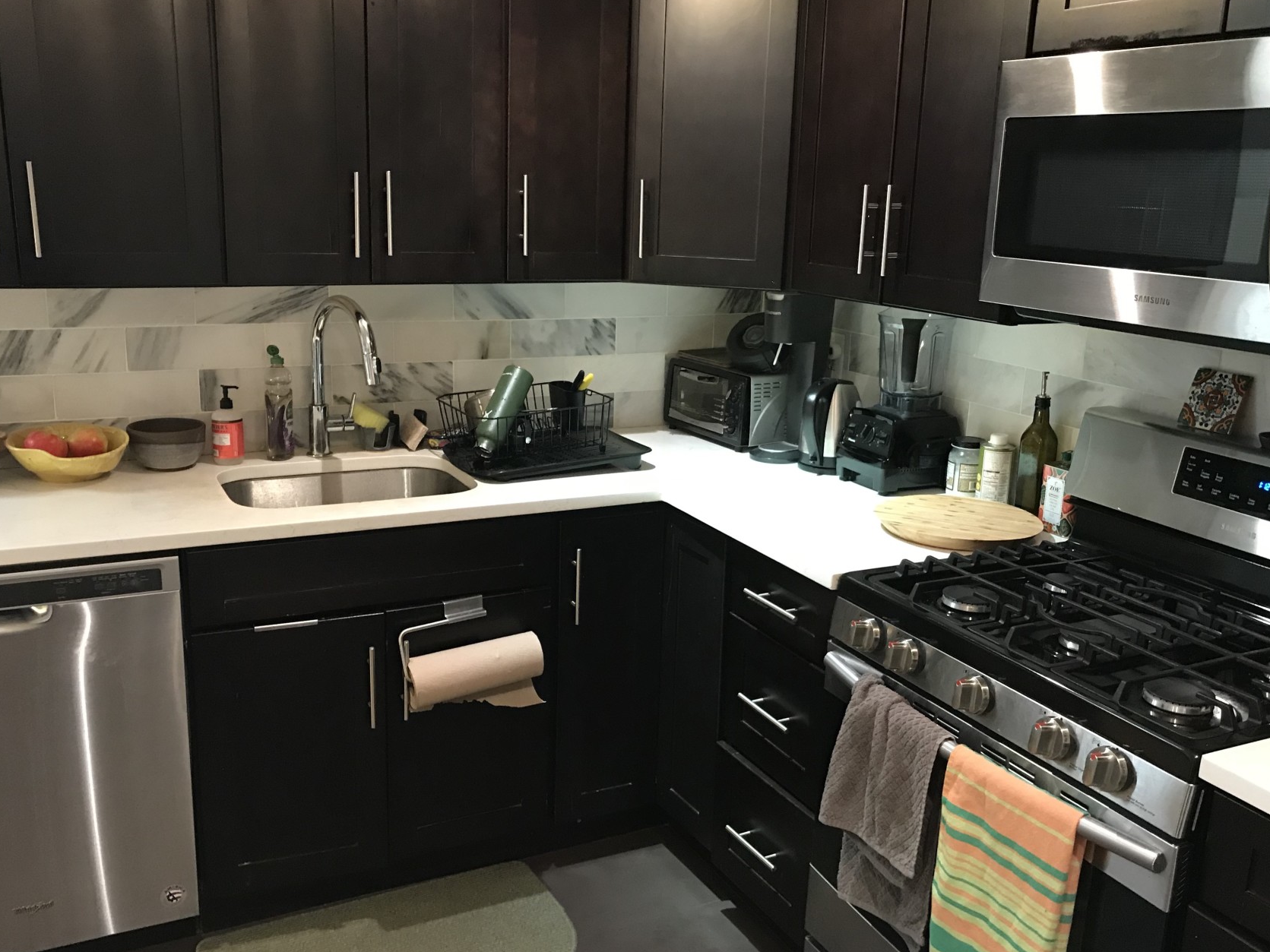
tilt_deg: -14.6
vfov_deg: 42.9
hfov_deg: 55.4
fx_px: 1211
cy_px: 494
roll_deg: -2.0
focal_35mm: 33
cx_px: 635
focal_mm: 3.99
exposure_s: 1/9
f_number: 1.8
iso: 100
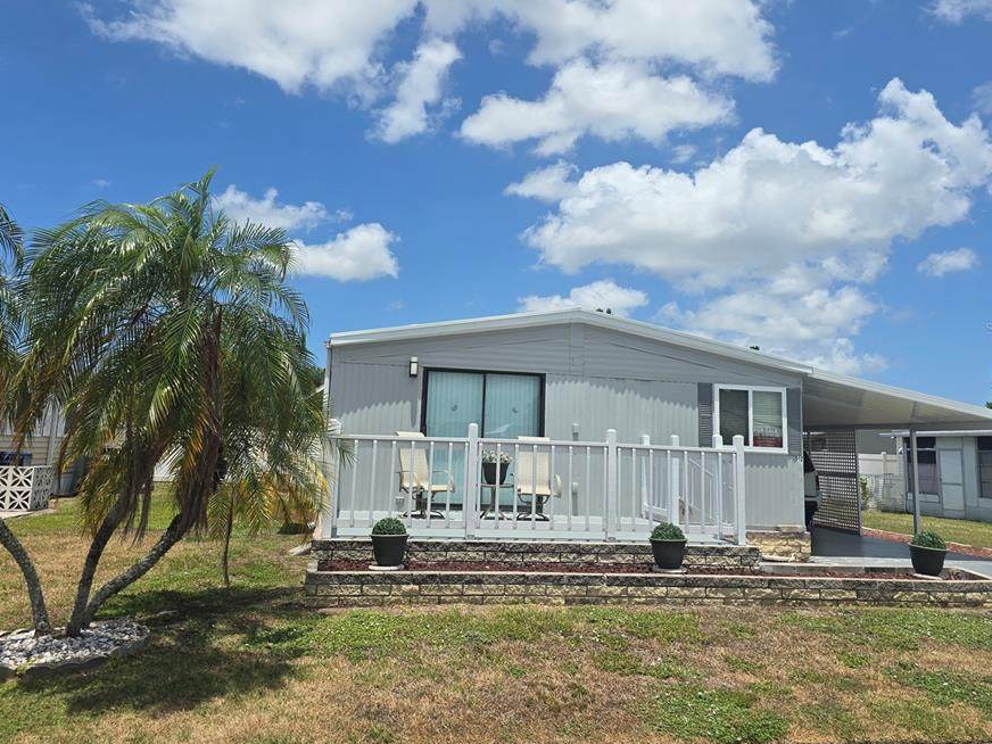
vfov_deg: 51.2
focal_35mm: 27
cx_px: 472
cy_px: 328
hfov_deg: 65.3
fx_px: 774
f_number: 1.7
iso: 12
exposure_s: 1/1376
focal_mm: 6.3
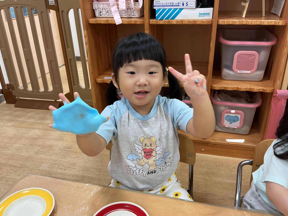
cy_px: 108
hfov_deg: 60.0
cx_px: 147
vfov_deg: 46.8
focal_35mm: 30
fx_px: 250
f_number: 1.8
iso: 50
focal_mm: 3
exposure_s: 1/60
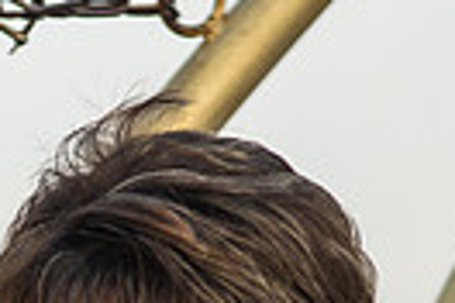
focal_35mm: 308
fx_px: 3892
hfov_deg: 6.7
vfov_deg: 4.4
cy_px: 463
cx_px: -69
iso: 100
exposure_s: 1/500
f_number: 2.8
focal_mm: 70
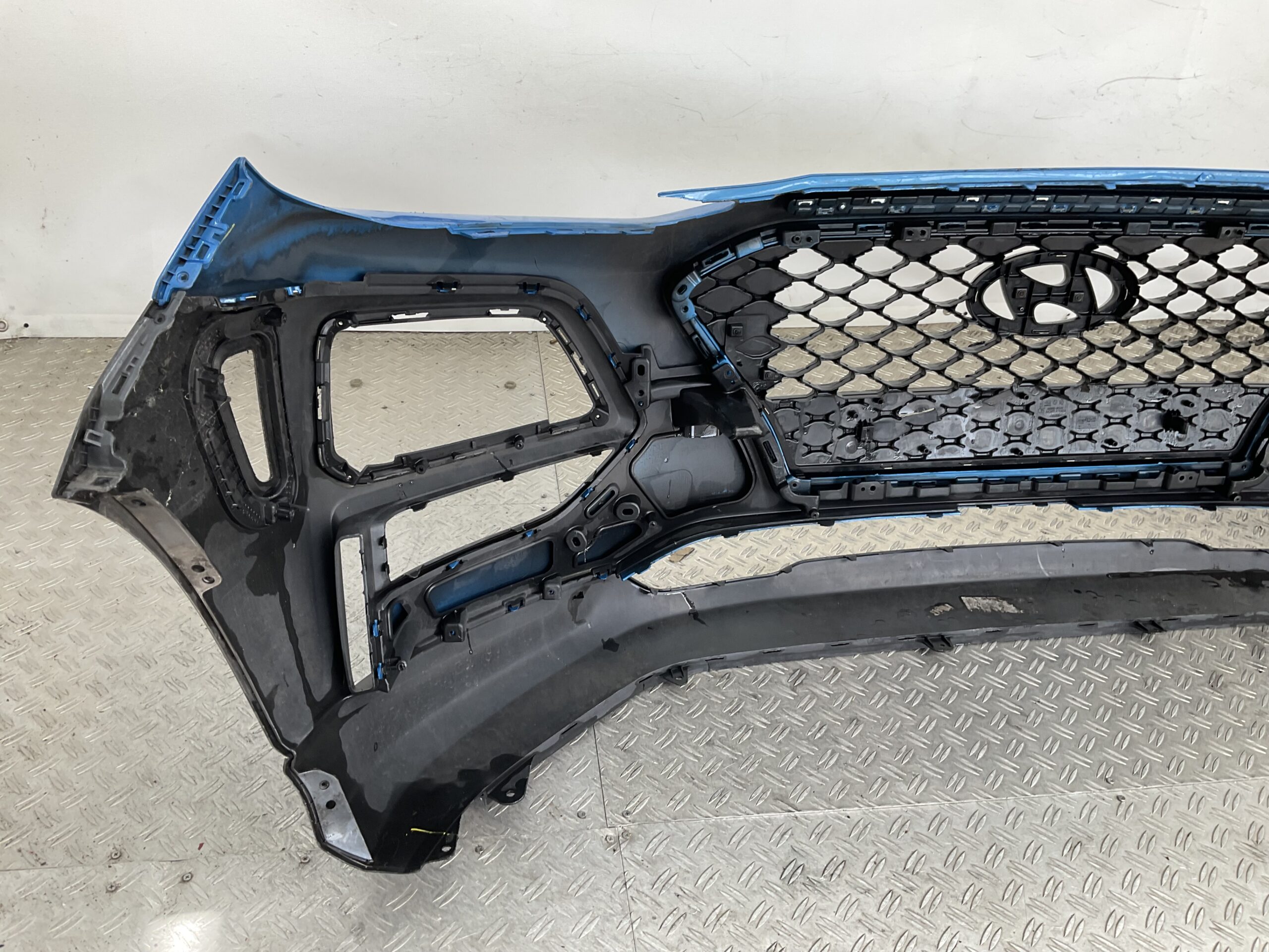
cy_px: 476
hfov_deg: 61.7
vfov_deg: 48.2
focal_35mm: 29
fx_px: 1063
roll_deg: -5.9
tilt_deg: -32.1
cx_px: 634
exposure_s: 1/100
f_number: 1.8
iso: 16
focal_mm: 3
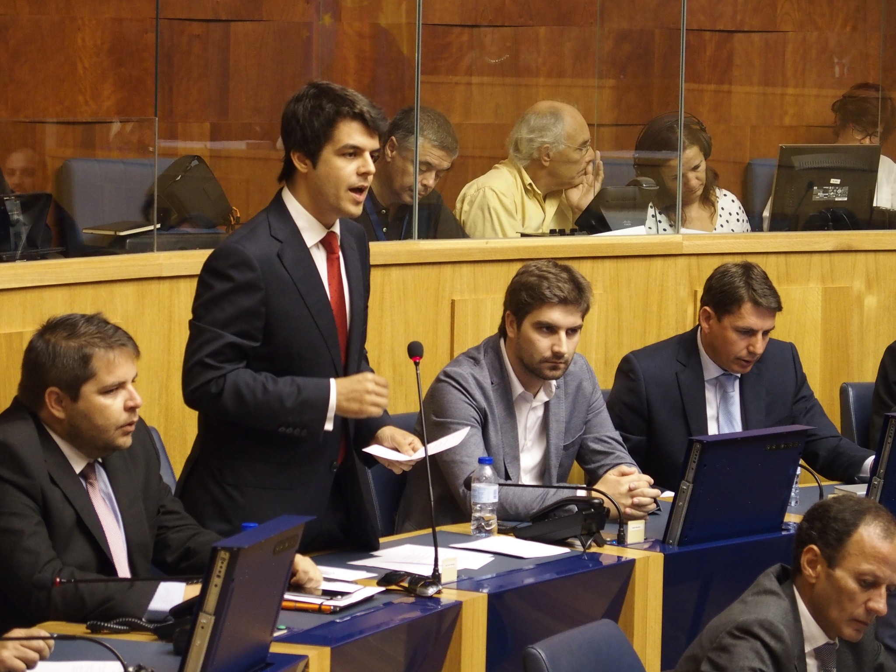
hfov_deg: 15.9
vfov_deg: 12.0
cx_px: 448
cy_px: 336
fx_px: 3210
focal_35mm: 124
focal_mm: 26.2
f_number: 2.8
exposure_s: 1/60
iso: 800
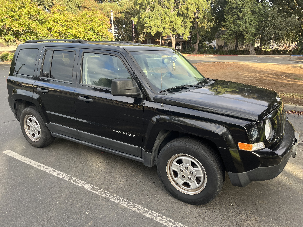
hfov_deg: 67.3
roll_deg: +1.1
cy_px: 114
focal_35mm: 26
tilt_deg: -16.9
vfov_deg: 53.1
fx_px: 228
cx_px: 152
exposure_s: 1/261
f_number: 1.6
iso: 40
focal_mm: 5.1
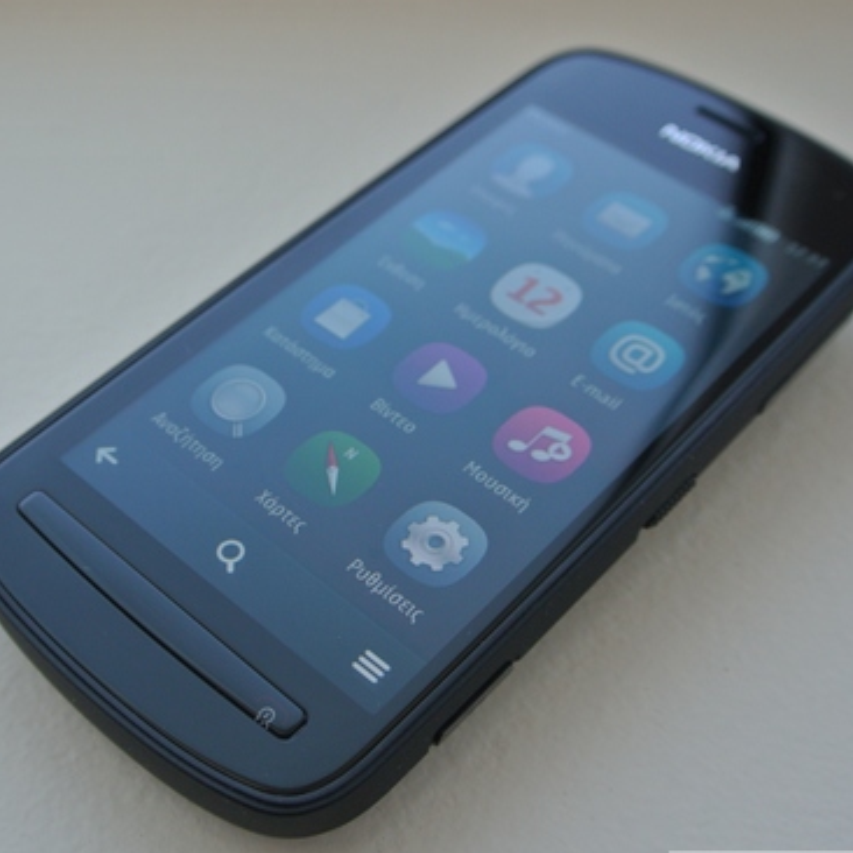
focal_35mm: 52
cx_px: 333
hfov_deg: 32.7
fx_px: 1450
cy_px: 440
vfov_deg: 32.8
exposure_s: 1/125
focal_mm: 13.1
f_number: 4
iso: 110
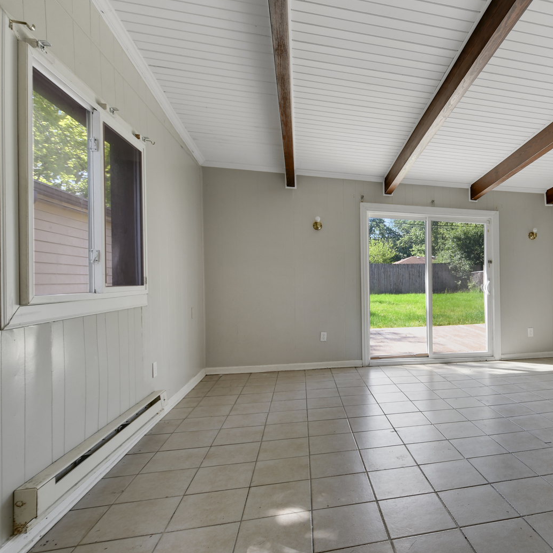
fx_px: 361
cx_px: 420
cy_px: 264
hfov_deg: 69.5
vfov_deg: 74.8
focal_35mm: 20
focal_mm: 10
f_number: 3.5
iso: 200
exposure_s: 1/2000
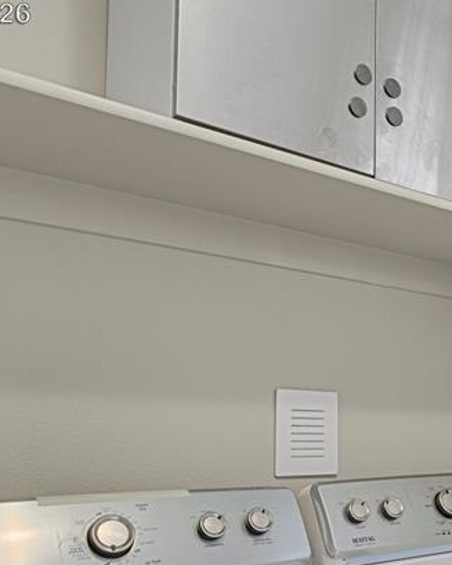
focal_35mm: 40
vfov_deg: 44.3
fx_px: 668
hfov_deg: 33.7
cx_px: 467
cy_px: 420
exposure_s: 15
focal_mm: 17
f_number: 8
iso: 250
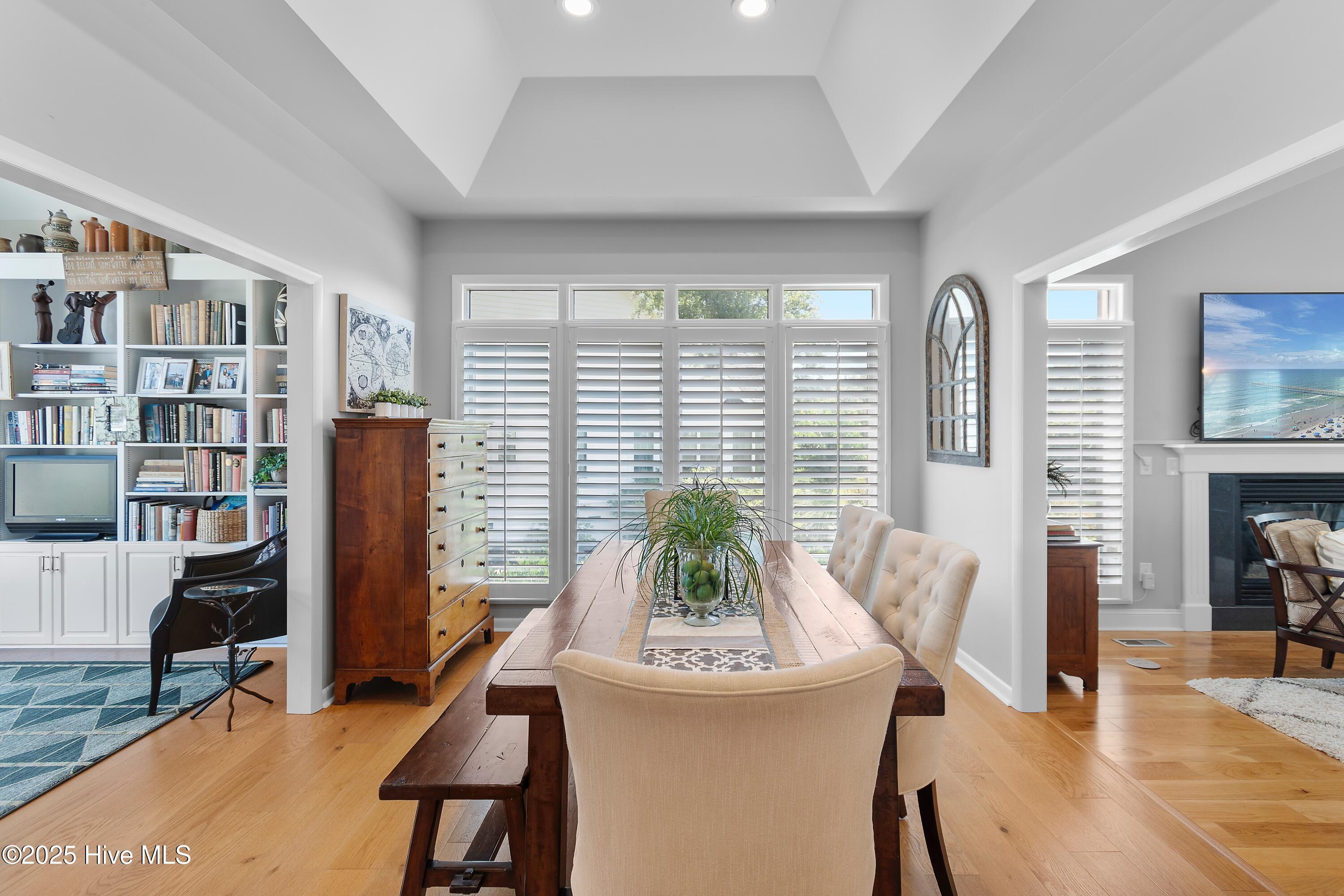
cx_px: 672
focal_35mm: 15
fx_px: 560
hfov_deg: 100.4
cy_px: 448
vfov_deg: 77.3
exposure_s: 1/8
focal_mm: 10
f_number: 4.5
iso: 100
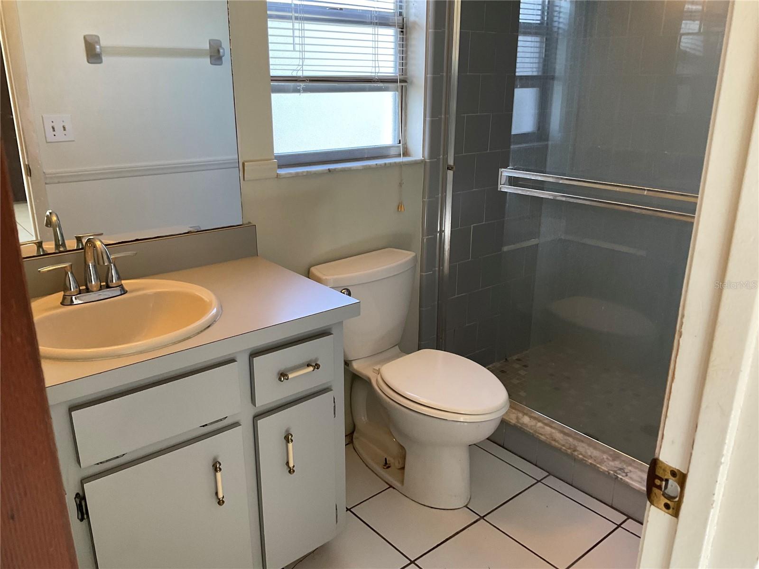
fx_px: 636
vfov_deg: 48.2
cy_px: 284
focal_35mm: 29
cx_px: 380
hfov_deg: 61.7
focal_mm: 3
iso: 64
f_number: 1.8
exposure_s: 1/60
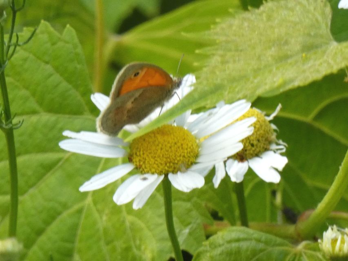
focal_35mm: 428
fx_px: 4303
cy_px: 130
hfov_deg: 4.6
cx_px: 174
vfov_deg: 3.5
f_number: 5.6
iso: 500
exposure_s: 1/100
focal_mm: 76.7
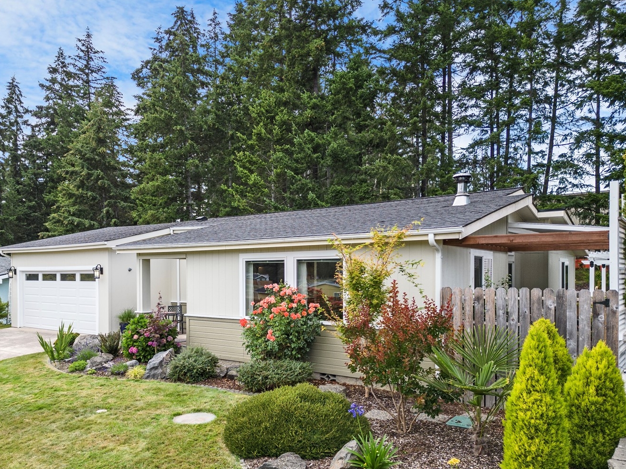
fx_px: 524
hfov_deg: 61.3
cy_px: 281
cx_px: 259
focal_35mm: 29
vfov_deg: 47.9
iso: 110
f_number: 1.7
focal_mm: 6.72
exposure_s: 1/640
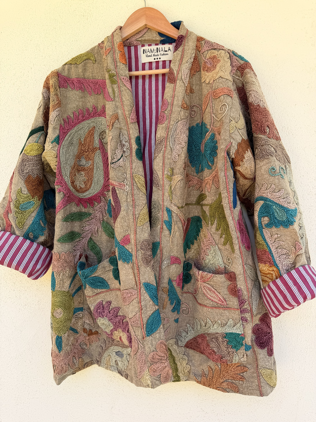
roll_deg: +1.0
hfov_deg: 56.8
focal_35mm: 24
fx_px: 292
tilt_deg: -1.9
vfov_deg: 71.6
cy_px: 211
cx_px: 158
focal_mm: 6.76
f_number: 1.78
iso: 80
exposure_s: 1/772
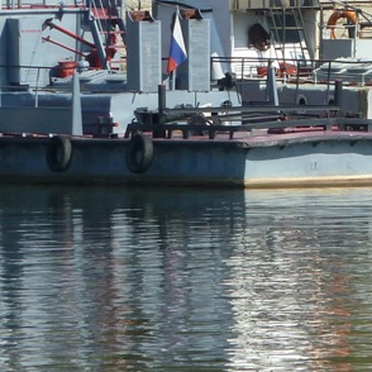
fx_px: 10407
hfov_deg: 2.0
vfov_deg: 2.0
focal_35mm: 856
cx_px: 318
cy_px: 135
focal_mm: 45.7
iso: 80
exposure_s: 1/320
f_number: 4.8
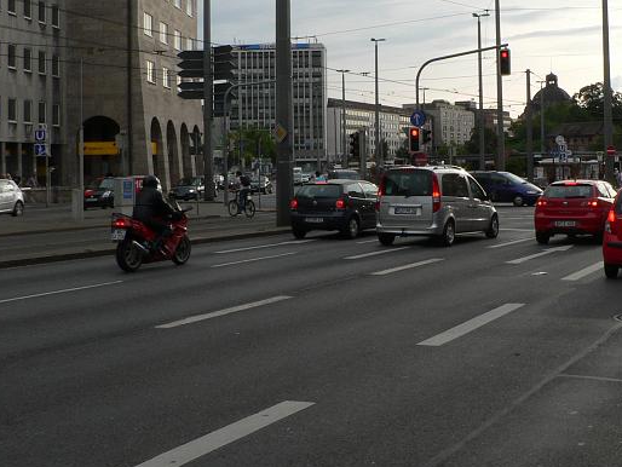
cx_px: 453
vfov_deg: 26.0
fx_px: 1007
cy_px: 149
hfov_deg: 33.8
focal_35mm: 56
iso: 80
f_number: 8
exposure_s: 1/100
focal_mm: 6
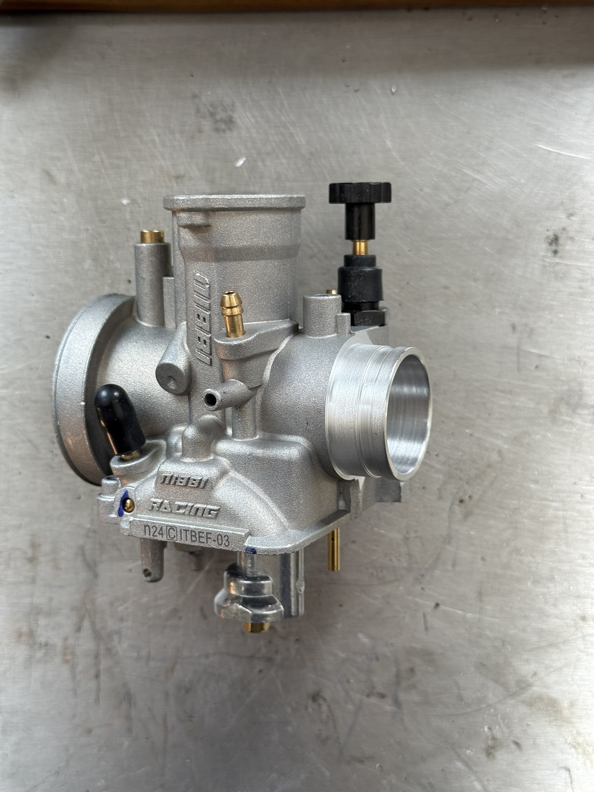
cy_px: 396
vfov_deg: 39.7
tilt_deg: -88.8
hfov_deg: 30.3
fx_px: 1098
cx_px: 297
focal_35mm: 48
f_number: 1.78
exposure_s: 1/100
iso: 80
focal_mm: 6.76
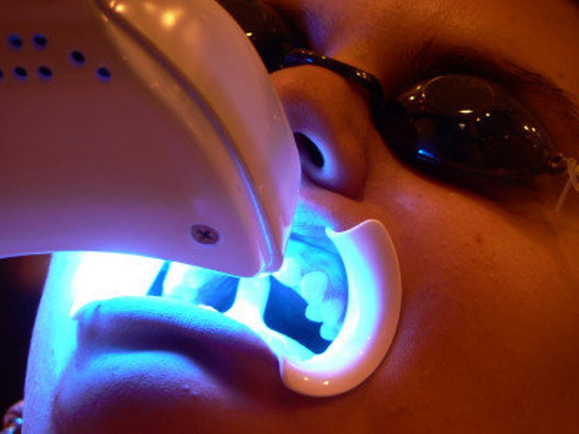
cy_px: 217
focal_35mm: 432
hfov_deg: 4.6
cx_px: 290
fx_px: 7226
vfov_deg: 3.4
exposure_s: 1/50
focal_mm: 72
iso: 80
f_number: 3.3
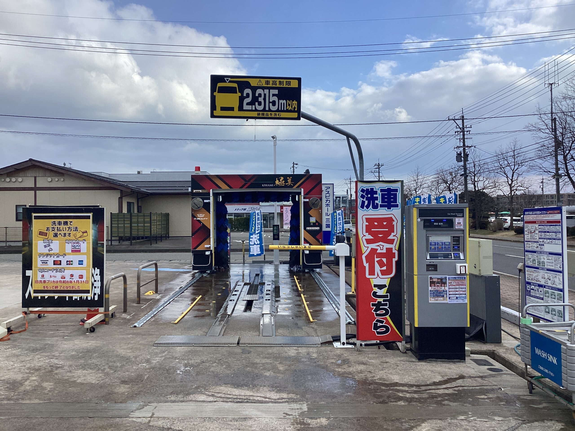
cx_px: 288
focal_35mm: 31
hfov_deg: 58.4
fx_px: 515
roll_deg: +0.1
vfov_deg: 45.4
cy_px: 216
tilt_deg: +0.9
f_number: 2.4
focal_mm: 3.3
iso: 25
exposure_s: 1/1058
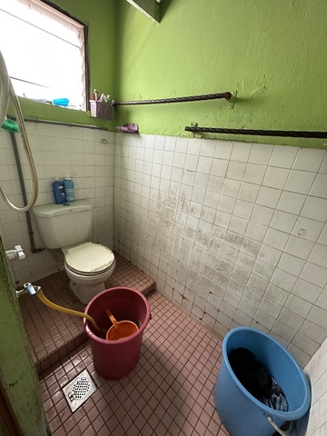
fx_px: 176
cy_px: 218
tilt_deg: -22.1
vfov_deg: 102.1
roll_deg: -7.6
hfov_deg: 85.7
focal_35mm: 14
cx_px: 164
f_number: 2.2
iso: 250
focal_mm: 2.22
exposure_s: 1/99
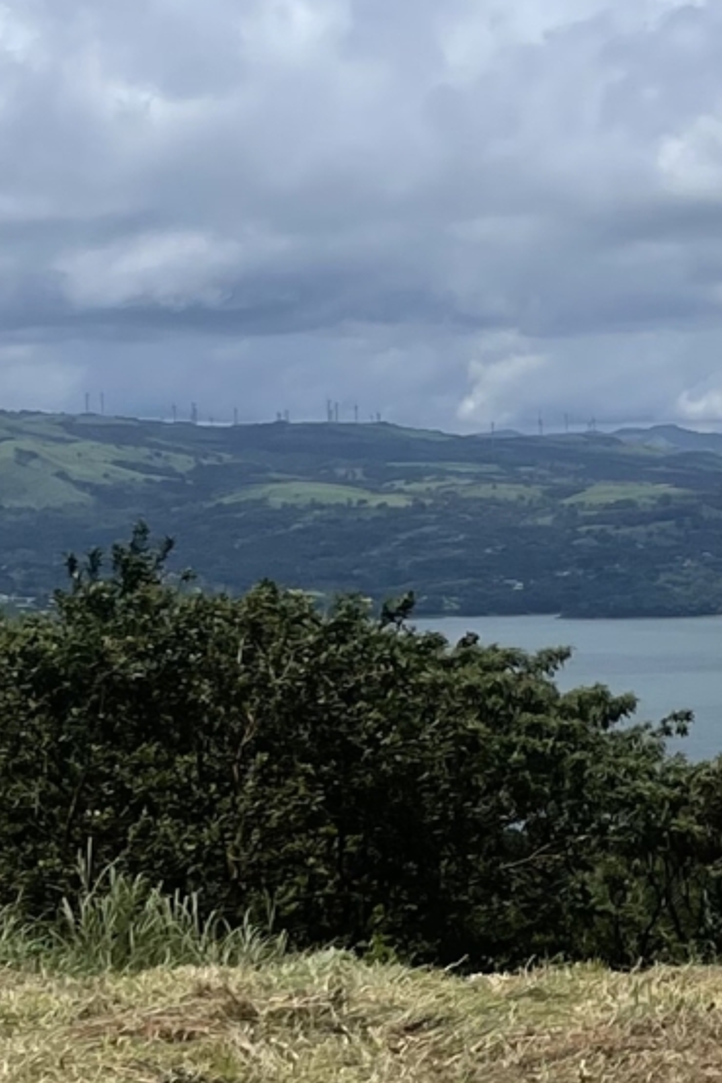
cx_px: 1292
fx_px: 3610
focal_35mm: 120
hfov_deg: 10.7
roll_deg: +0.4
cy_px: 459
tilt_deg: -0.8
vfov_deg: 17.1
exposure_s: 1/7937
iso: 32
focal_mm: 5.1
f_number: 1.6
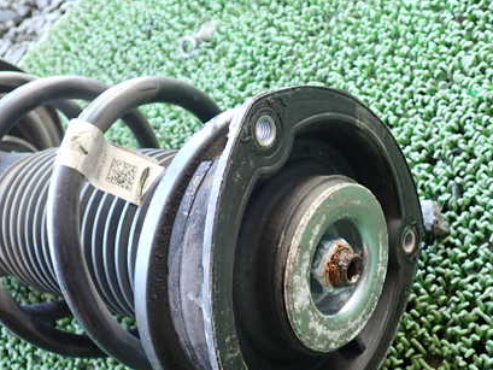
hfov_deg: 42.9
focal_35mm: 44
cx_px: 247
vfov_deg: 32.7
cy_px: 235
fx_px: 627
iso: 500
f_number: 2.3
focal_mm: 5.4
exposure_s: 1/60
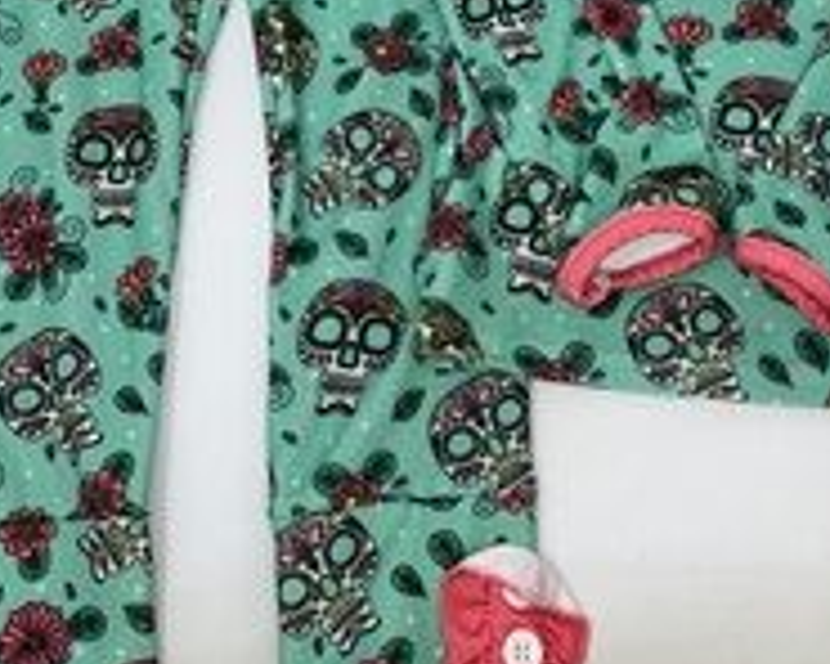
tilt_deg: -70.0
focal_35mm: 52
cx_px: 460
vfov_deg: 27.2
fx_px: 1277
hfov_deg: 36.0
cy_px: -22
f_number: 1.5
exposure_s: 1/288
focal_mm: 5.7
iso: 32
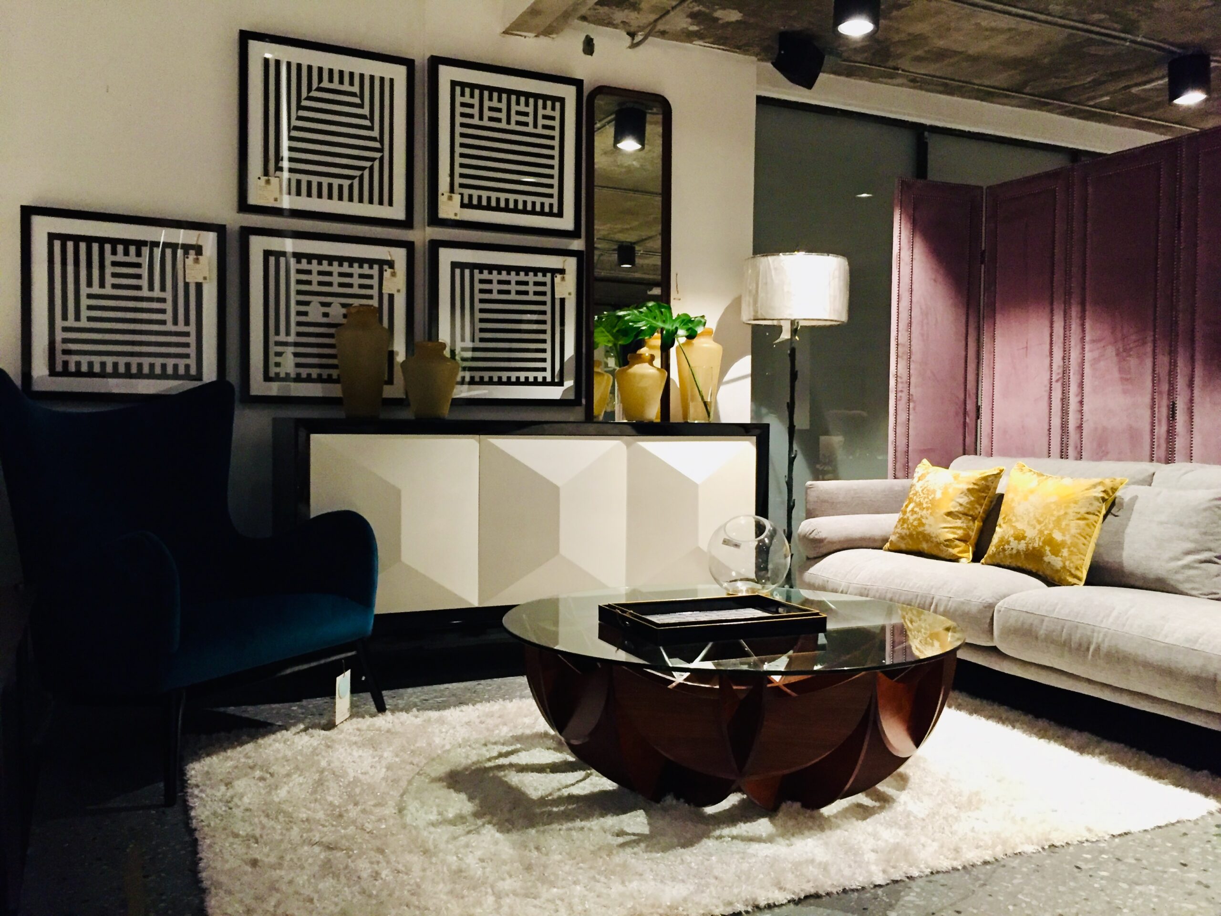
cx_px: 610
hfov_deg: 61.7
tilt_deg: -1.4
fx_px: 1023
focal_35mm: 29
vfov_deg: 48.2
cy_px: 458
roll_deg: -1.1
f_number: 2.2
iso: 250
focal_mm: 4.15
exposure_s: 1/25
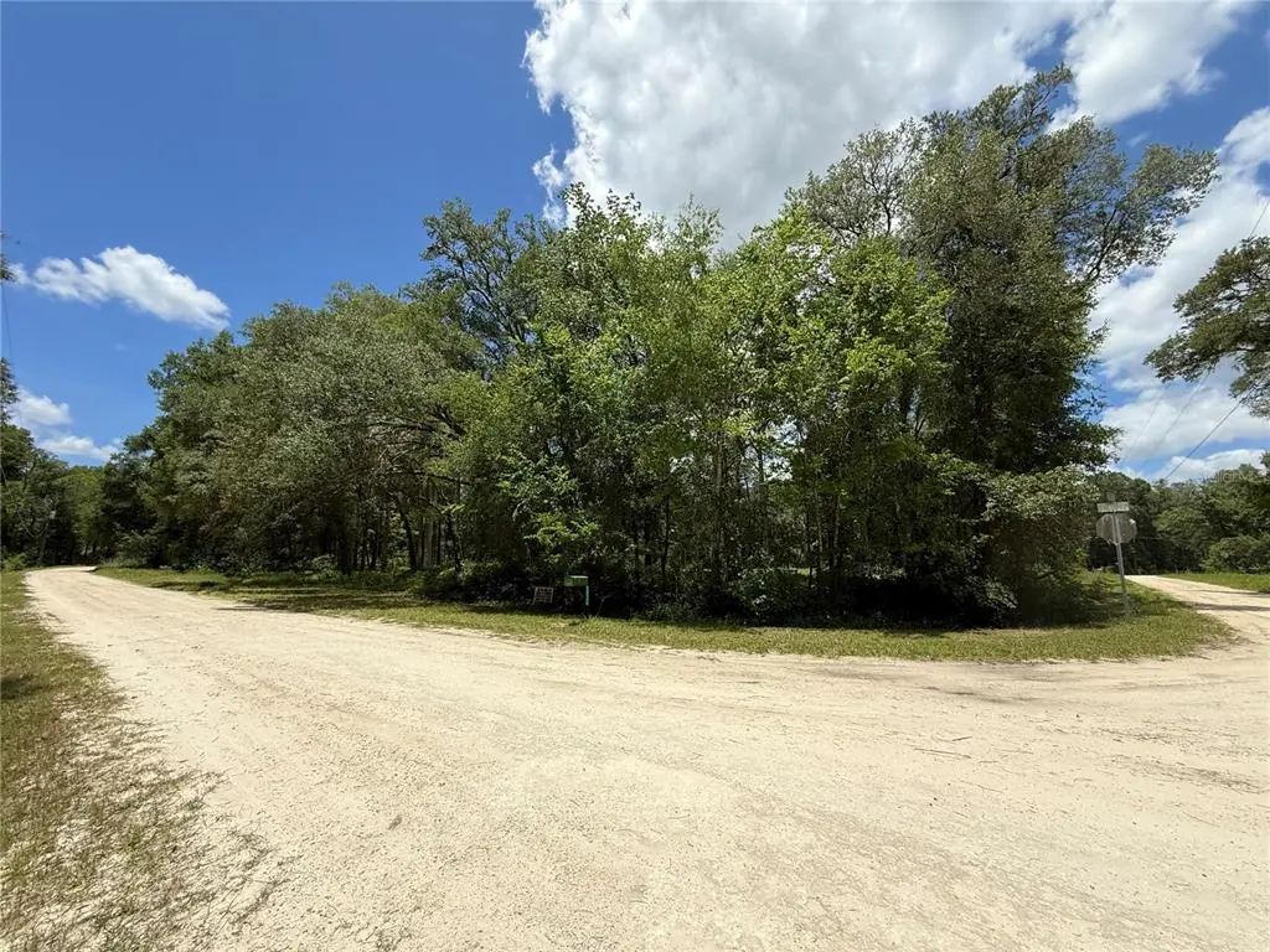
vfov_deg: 85.7
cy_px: 476
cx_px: 635
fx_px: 514
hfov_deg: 102.1
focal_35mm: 14
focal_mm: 2.22
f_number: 2.2
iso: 64
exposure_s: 1/1399
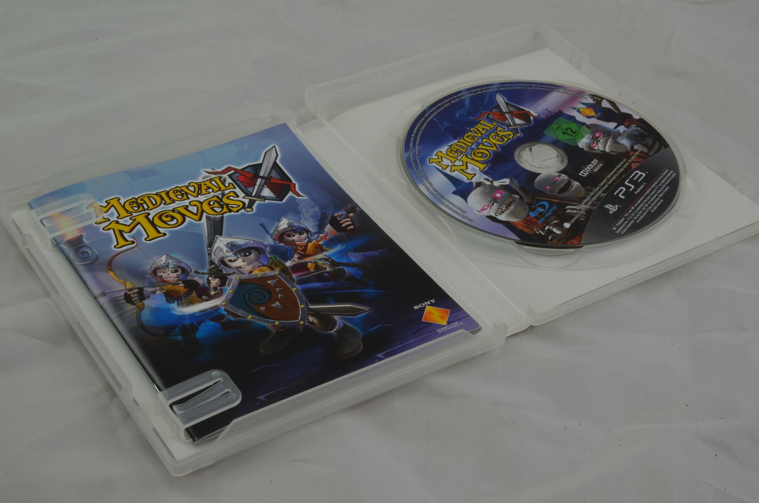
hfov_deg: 33.5
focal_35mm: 60
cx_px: 380
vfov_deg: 22.5
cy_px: 252
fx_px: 1263
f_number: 20
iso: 100
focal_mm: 40
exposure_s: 1/3
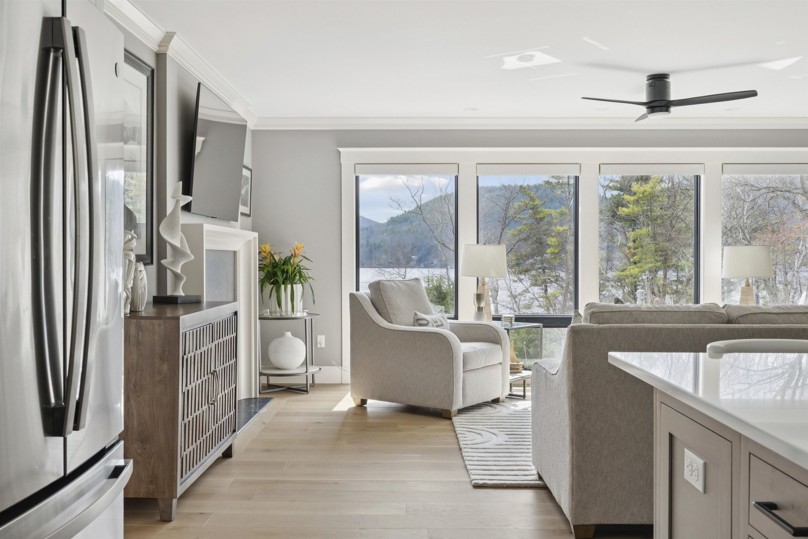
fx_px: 785
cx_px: 404
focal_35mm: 35
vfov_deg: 37.9
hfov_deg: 54.4
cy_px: 270
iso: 400
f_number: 9
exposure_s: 1/30
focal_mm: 23.5
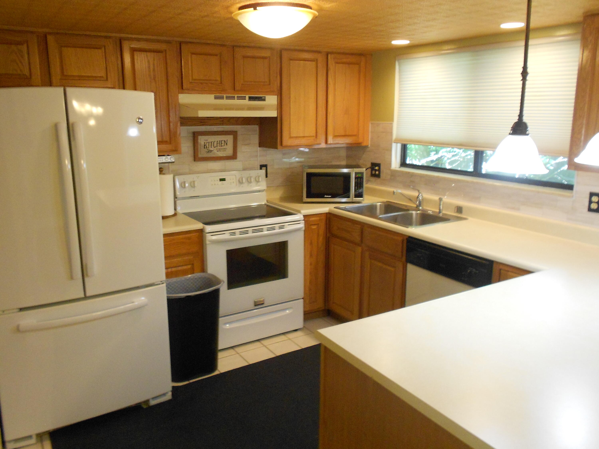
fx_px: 502
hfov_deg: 61.7
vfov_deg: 48.2
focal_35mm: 29
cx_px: 300
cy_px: 224
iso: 400
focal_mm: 5.1
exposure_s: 1/30
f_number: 3.4
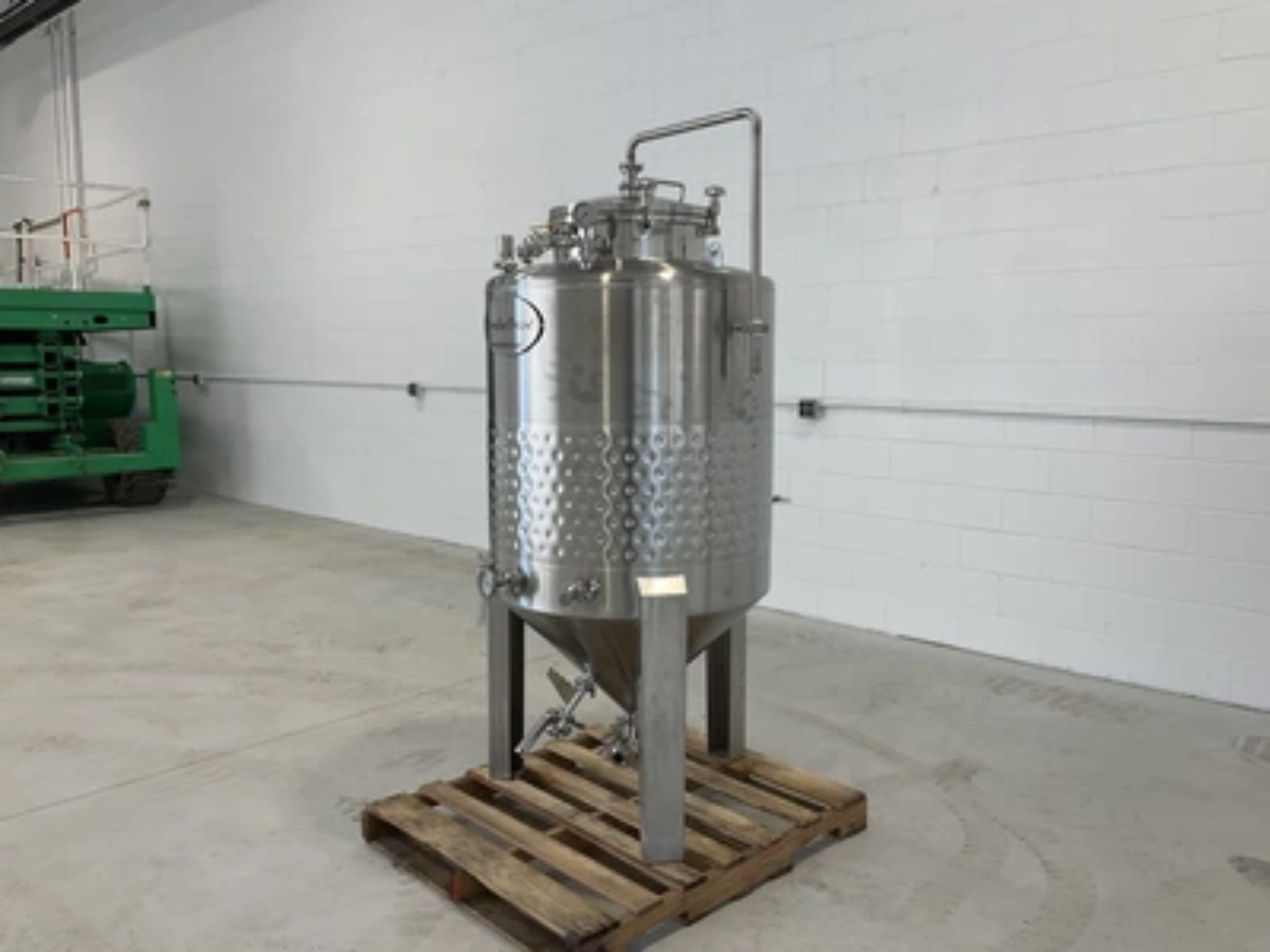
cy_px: 476
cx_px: 635
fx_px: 1064
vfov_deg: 48.2
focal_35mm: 29
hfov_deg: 61.7
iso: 32
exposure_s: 1/122
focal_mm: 3
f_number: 1.8
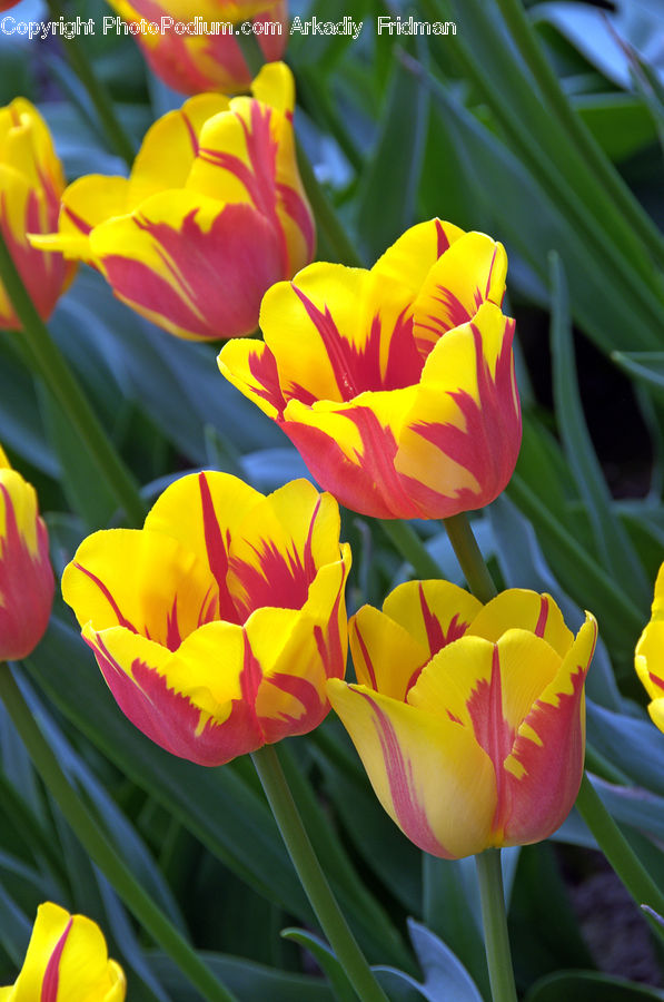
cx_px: 332
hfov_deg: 7.0
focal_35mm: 195
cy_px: 501
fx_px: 5413
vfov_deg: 10.6
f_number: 10
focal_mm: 130
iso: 200
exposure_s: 1/30
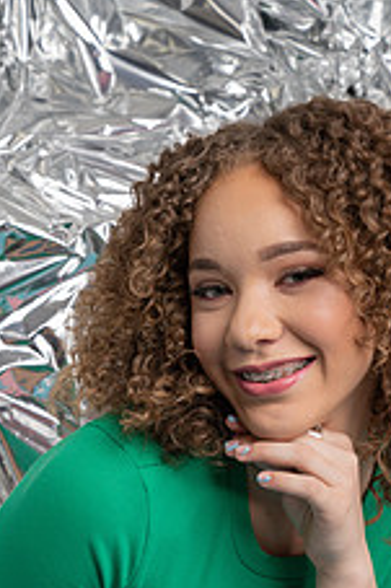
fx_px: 2203
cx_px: 173
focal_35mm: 135
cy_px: 578
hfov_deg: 10.1
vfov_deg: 15.0
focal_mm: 68
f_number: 7.1
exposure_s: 1/250
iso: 400
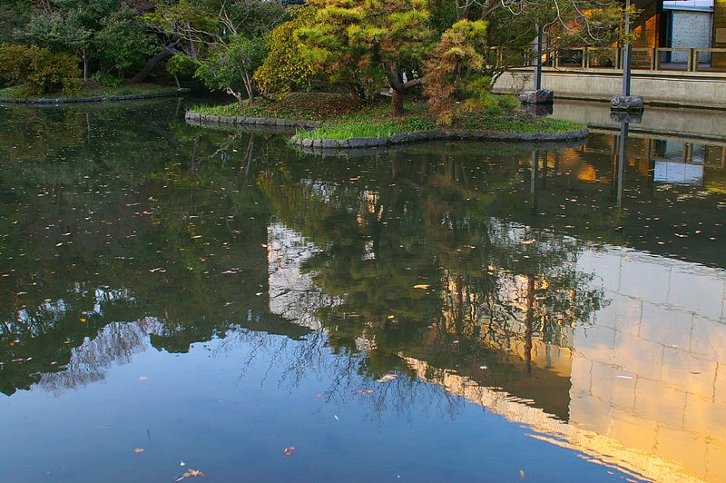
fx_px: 846
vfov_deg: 31.8
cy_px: 242
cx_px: 363
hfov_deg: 46.4
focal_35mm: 42
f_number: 5.6
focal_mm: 28
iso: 400
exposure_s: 1/60
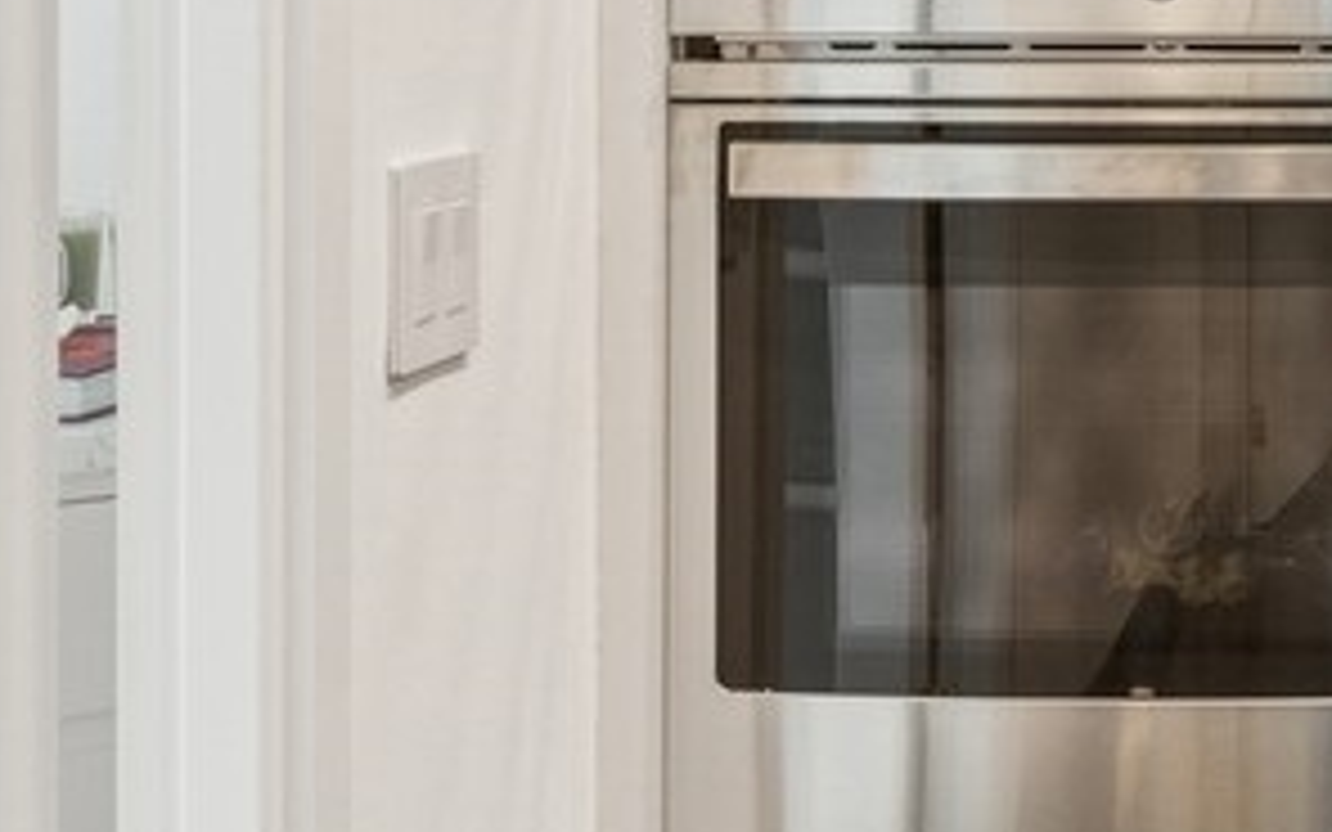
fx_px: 2795
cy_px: 18
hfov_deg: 24.6
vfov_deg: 16.6
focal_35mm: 77
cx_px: 1539
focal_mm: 14
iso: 100
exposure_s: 1/6
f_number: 10
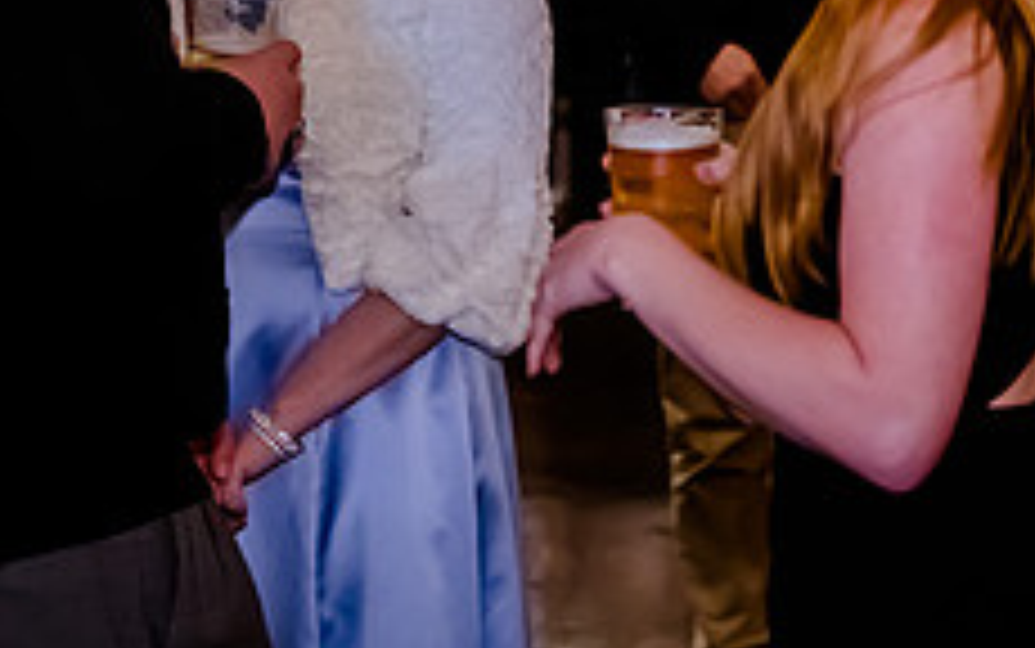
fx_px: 3782
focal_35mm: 134
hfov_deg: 15.6
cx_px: 466
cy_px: -136
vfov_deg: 9.7
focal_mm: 50
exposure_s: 1/160
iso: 5000
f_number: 2.8
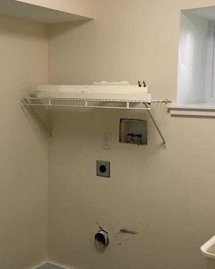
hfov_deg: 29.5
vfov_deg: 36.6
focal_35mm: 51
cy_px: 127
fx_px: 405
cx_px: 75
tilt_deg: -4.5
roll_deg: -0.5
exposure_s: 1/30
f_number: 2.2
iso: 100
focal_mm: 4.15
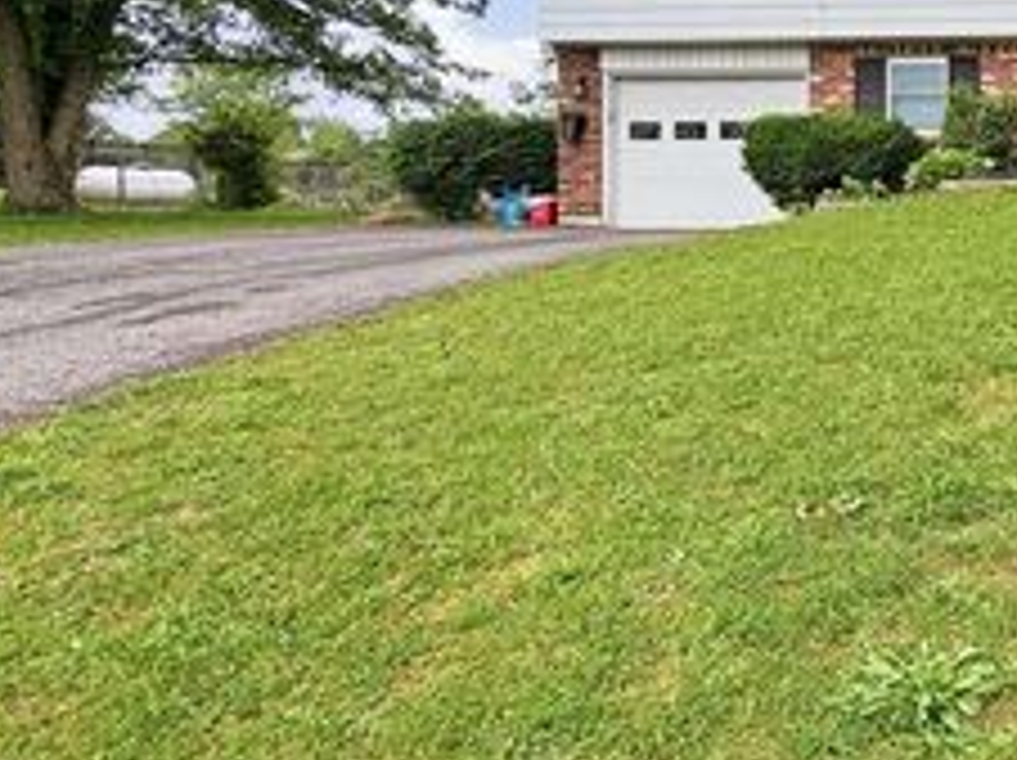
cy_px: 191
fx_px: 910
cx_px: 1062
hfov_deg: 46.6
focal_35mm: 31
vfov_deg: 43.9
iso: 40
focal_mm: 2.2
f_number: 2.2
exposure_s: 1/770
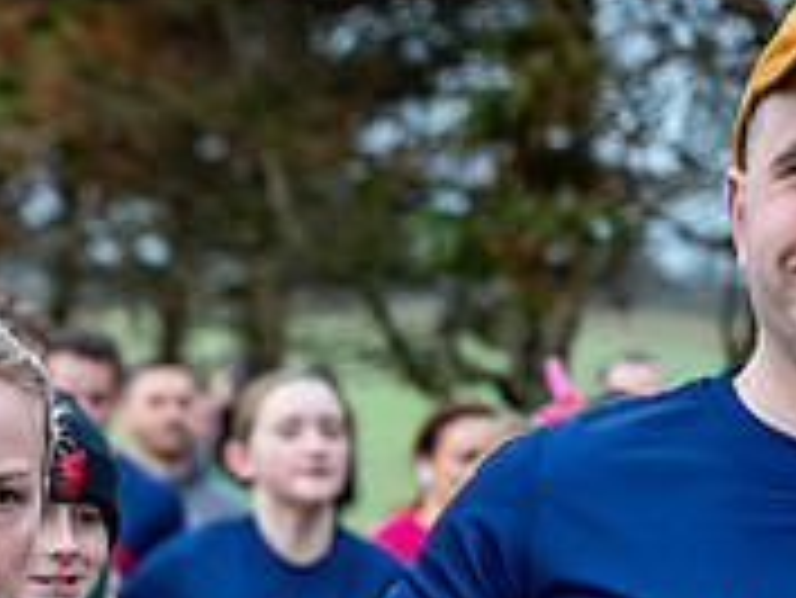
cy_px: 659
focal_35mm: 220
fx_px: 5062
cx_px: -373
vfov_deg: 6.7
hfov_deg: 8.8
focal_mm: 70
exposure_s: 1/1250
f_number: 2.8
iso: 360
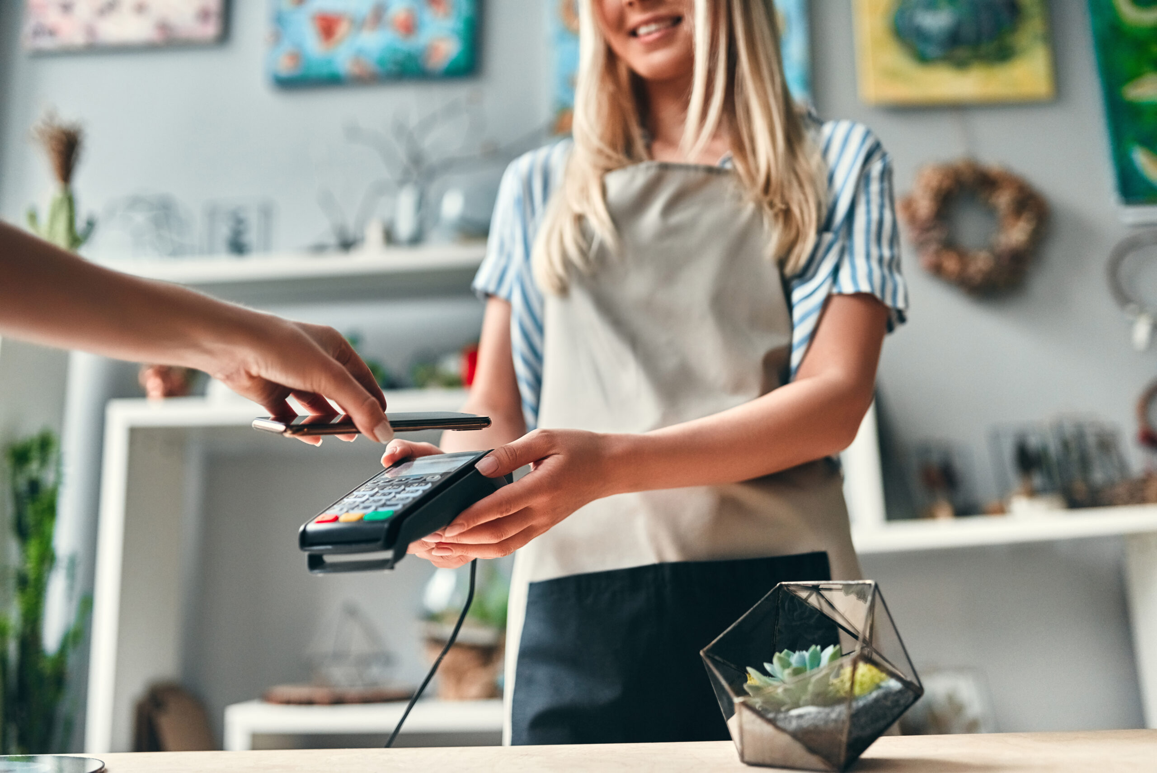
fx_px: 1125
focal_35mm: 35
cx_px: 578
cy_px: 386
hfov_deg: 54.4
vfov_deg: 37.9
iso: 800
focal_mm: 35
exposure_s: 1/250
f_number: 1.4
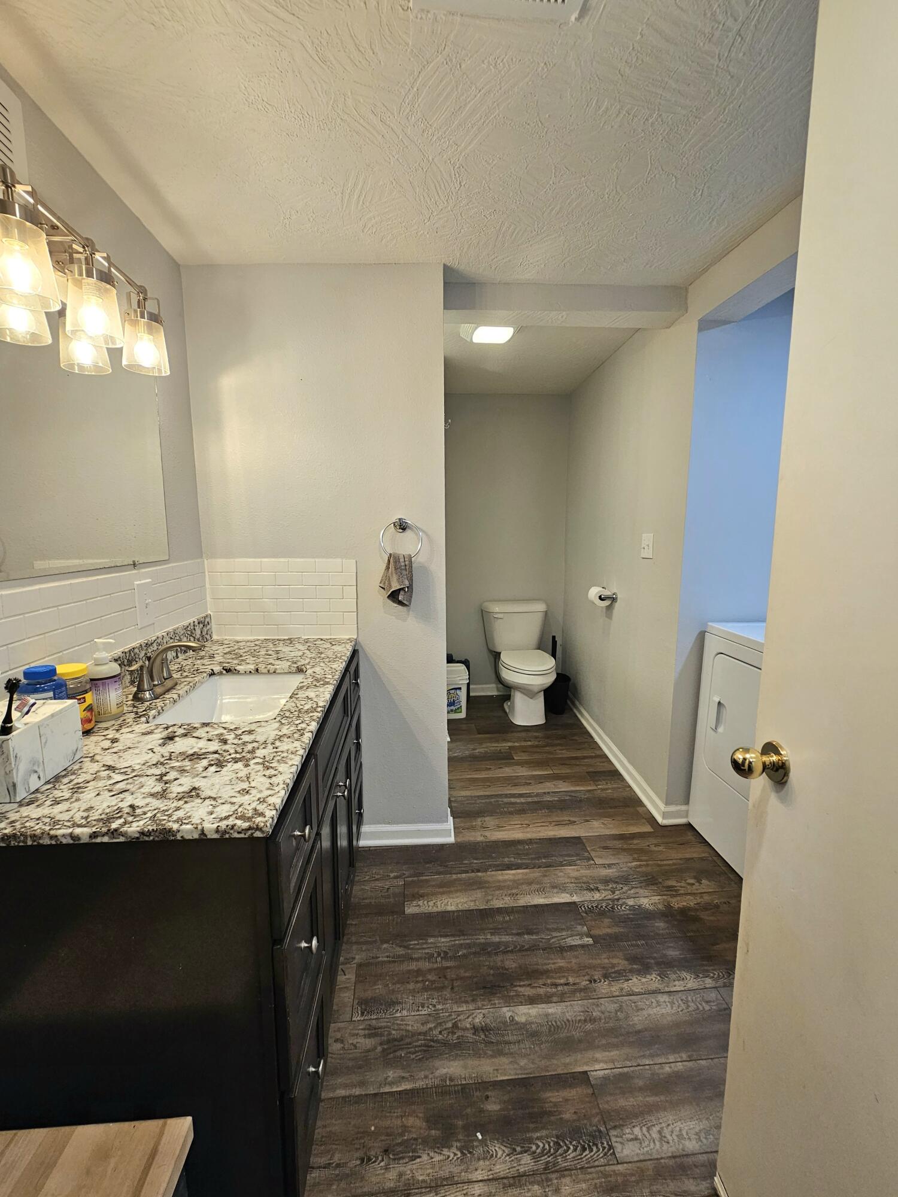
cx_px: 449
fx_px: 450
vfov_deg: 106.2
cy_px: 598
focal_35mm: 13
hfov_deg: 89.9
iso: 125
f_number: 2.2
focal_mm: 2.2
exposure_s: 1/60.2
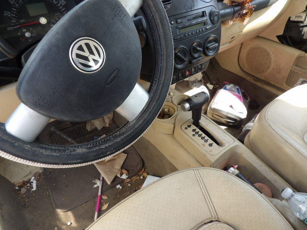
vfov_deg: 56.8
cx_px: 154
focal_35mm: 24
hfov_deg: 71.6
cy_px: 115
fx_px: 213
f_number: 3.2
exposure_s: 1/55
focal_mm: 4.3
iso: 100
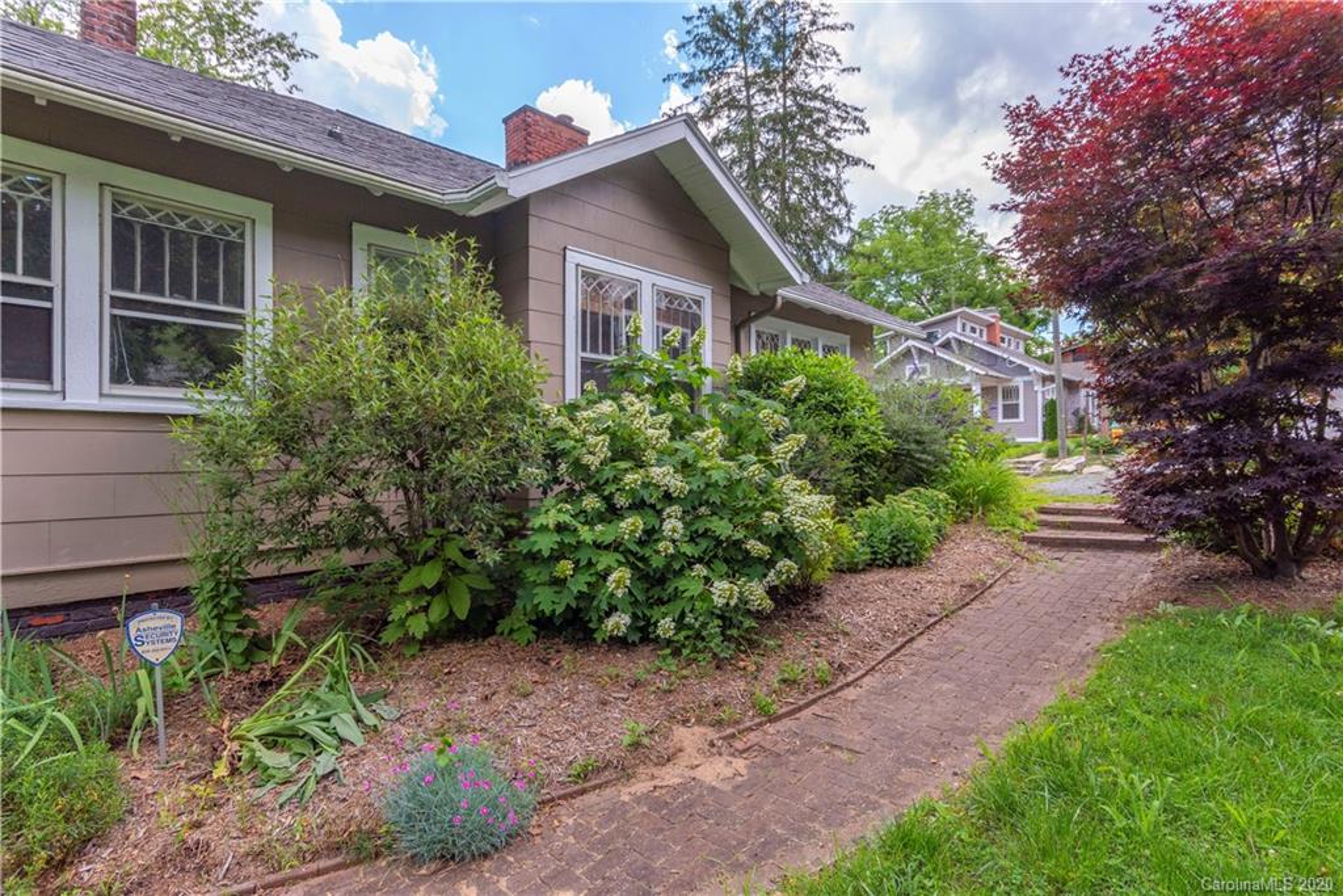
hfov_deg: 93.3
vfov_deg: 70.5
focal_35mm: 17
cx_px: 672
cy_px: 448
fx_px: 634
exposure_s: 1/320
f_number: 7.1
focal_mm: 17
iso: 320
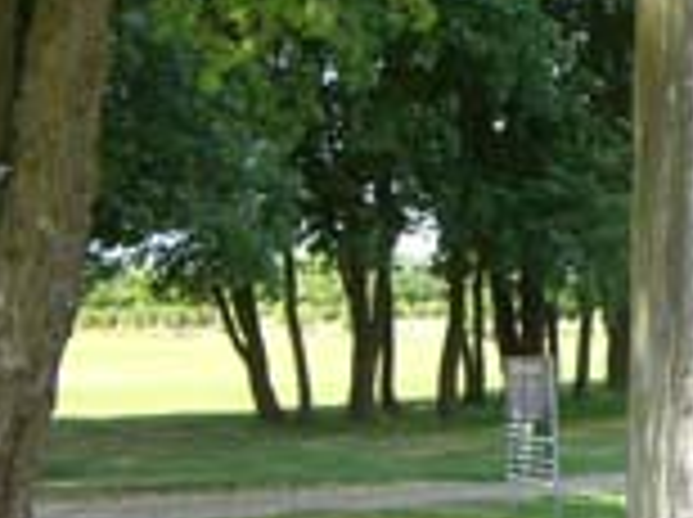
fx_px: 1979
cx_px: 590
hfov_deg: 19.6
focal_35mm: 99
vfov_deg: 14.9
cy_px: 257
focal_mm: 6.2
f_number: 4.3
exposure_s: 1/125
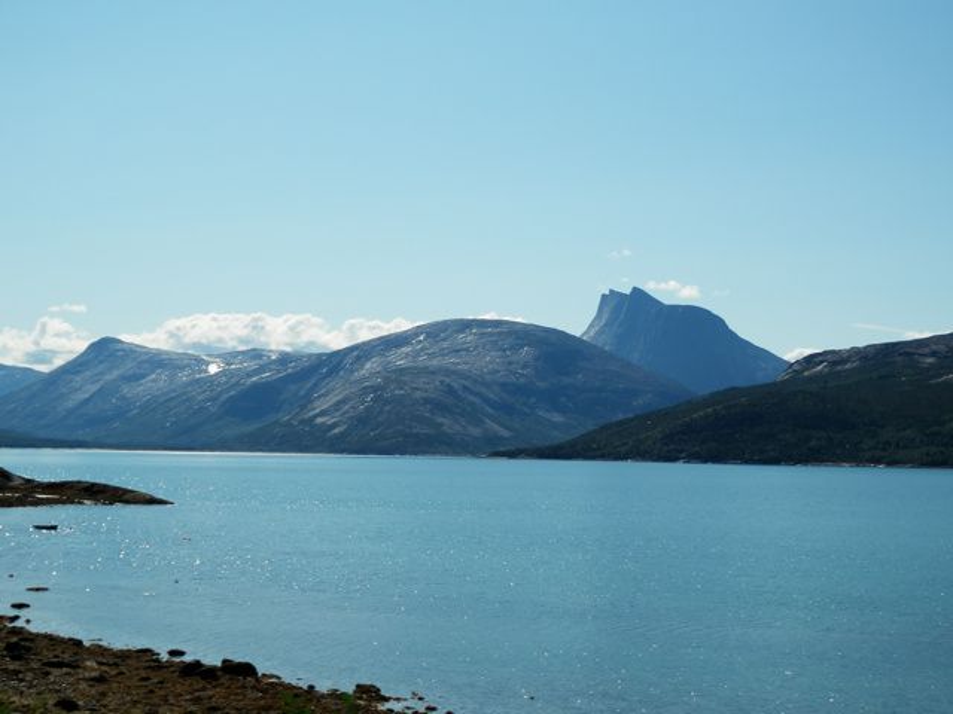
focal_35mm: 60
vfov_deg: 24.4
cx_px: 476
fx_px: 1652
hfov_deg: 32.2
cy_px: 357
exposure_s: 1/160
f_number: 12
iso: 80
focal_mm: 10.8
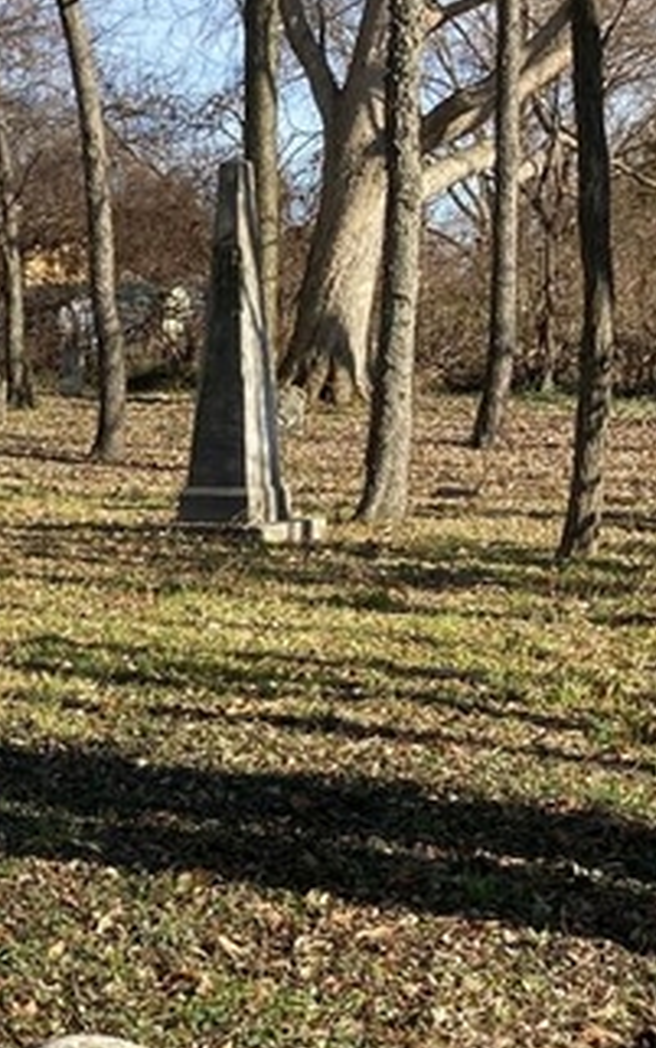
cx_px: -196
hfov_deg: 16.7
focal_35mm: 74
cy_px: 682
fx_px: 2114
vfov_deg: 27.7
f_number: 1.8
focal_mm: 3.99
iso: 20
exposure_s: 1/813
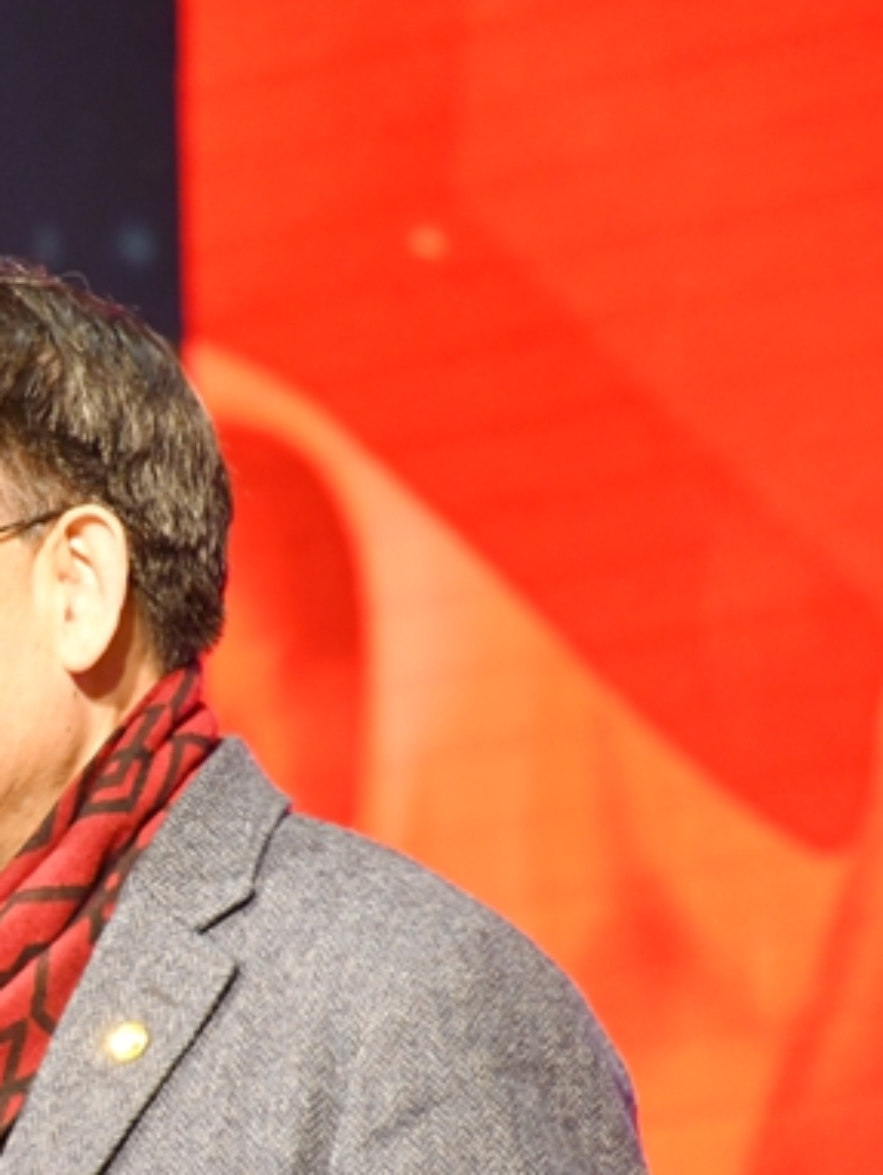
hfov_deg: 3.0
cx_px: -151
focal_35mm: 497
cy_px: 752
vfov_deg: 4.0
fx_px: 16885
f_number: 6
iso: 3200
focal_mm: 165
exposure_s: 1/40
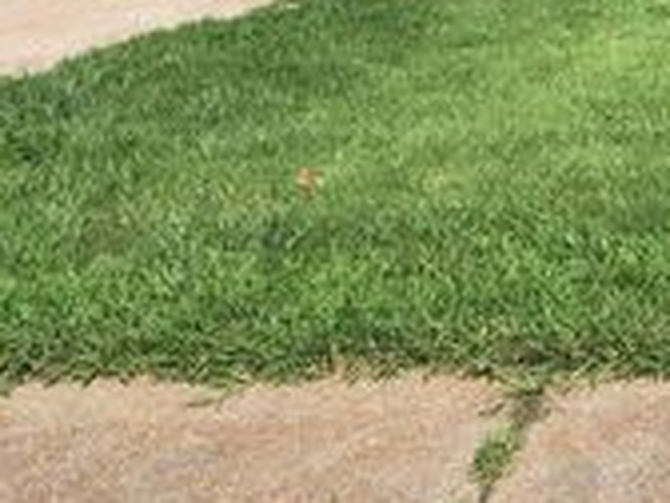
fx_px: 2071
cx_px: 897
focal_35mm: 107
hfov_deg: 17.2
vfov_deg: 13.4
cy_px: -106
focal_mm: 18
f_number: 11
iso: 800
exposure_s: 1/640
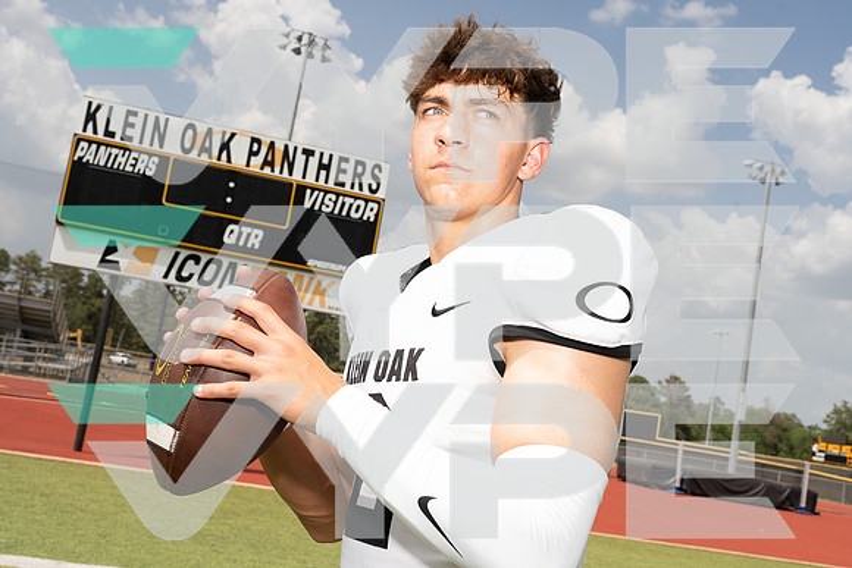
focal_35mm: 40
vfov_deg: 33.4
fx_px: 947
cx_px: 426
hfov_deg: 48.4
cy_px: 284
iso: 160
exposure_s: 1/250
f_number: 11
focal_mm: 40
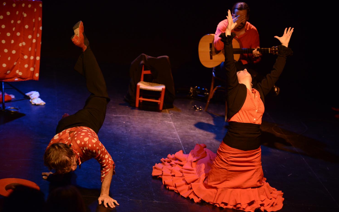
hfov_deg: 18.4
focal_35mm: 113
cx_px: 170
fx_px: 1044
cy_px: 106
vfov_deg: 11.6
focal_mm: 110
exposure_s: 1/250
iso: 2800
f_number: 2.8
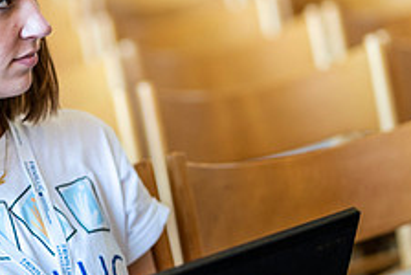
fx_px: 2515
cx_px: 134
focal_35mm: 220
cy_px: 115
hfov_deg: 9.3
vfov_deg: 6.3
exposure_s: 1/250
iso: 640
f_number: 1.8
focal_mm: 85
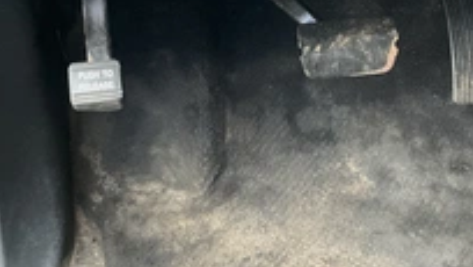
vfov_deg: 19.4
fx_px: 778
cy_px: 139
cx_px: 181
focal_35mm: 62
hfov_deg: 33.7
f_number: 1.8
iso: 250
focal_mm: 3
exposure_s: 1/60
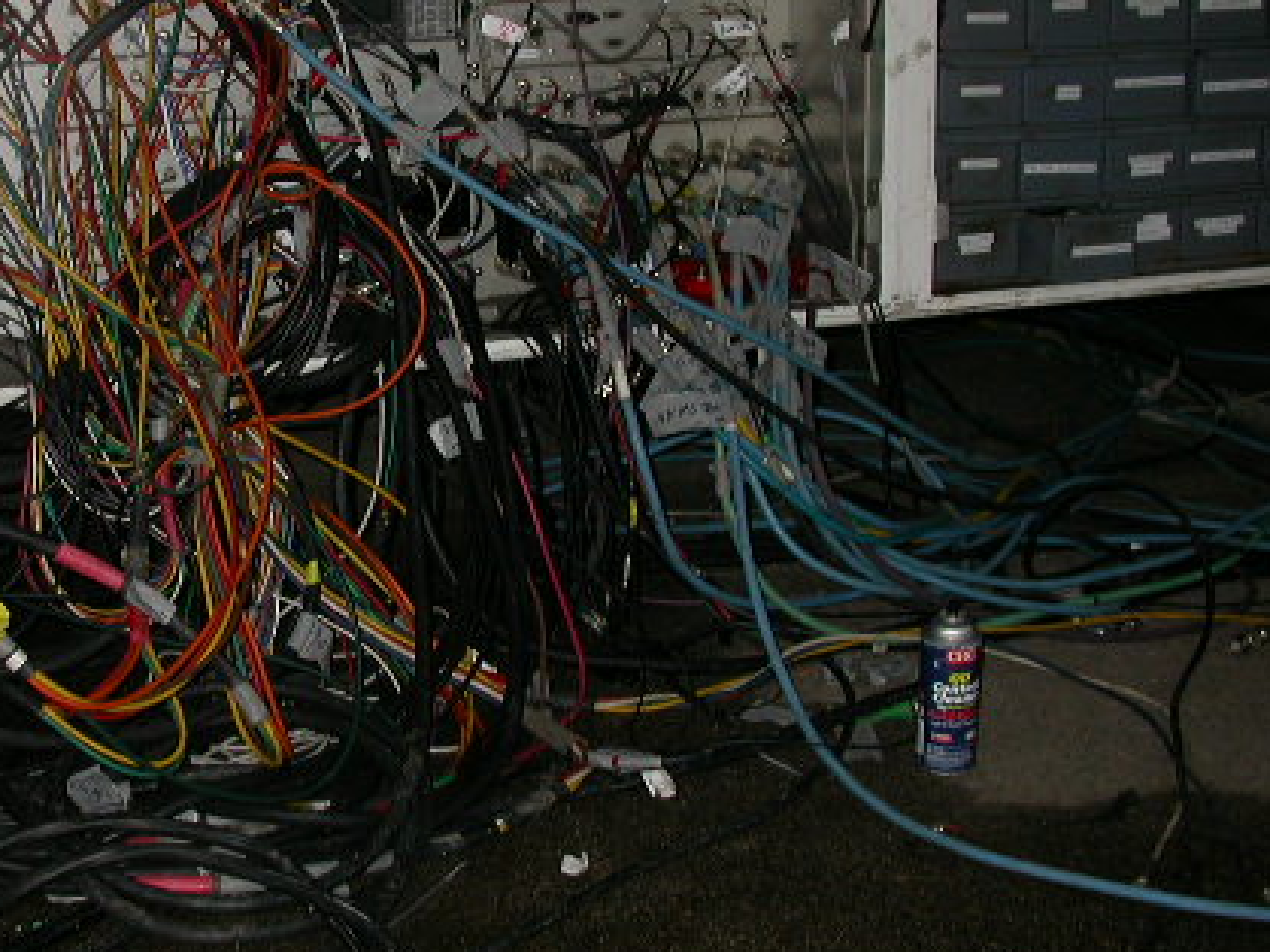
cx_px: 318
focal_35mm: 58
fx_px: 2127
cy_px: 388
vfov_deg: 25.2
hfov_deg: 32.6
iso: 100
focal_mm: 7.85
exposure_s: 1/60
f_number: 2.6
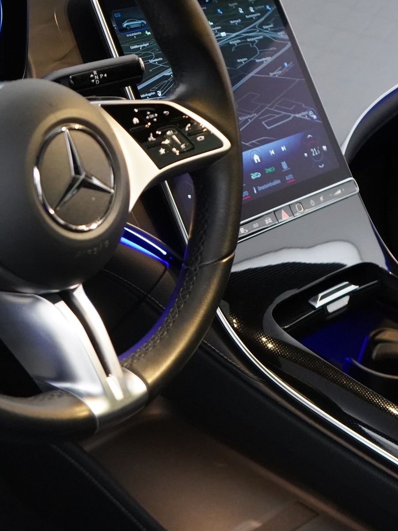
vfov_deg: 25.6
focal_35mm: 76
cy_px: 215
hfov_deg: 19.2
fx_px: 1166
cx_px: 75
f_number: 4
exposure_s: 1/160
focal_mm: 38
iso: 8000
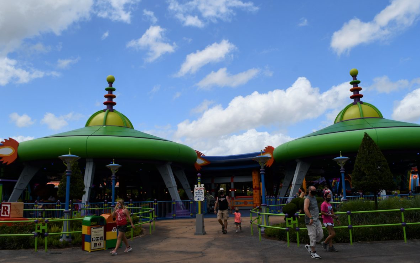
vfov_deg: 44.5
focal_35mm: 28
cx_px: 213
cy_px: 131
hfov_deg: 66.5
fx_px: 321
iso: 140
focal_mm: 18
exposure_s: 1/250
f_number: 8
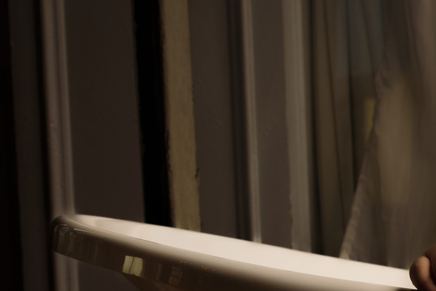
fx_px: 1805
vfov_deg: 9.1
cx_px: 836
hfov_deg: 12.4
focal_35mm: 149
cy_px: 382
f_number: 4.5
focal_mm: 31
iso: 200
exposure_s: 1/1000
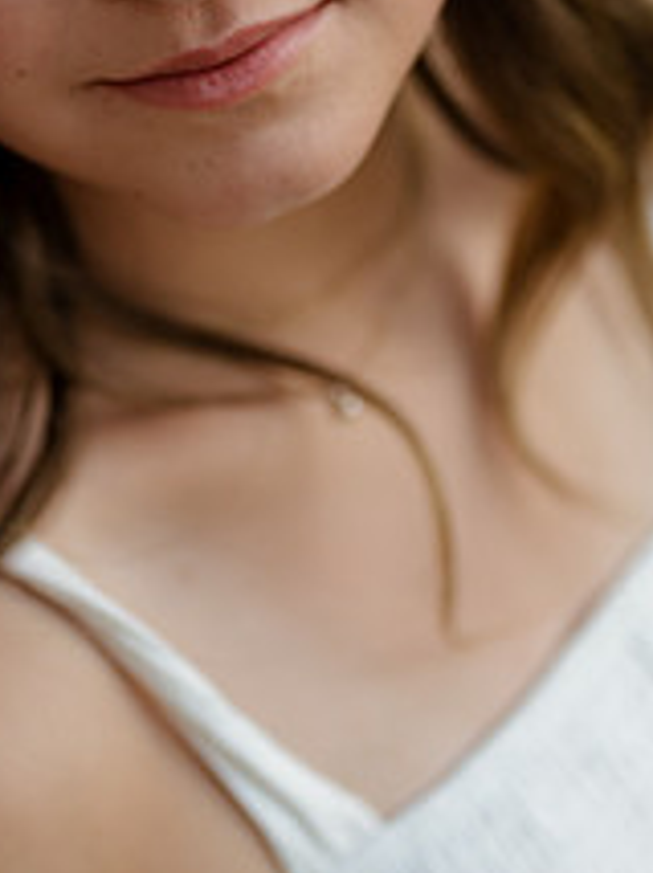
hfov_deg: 8.6
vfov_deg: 11.4
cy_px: 90
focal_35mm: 172
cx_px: 224
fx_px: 4335
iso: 400
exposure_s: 1/320
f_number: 2.5
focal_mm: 85
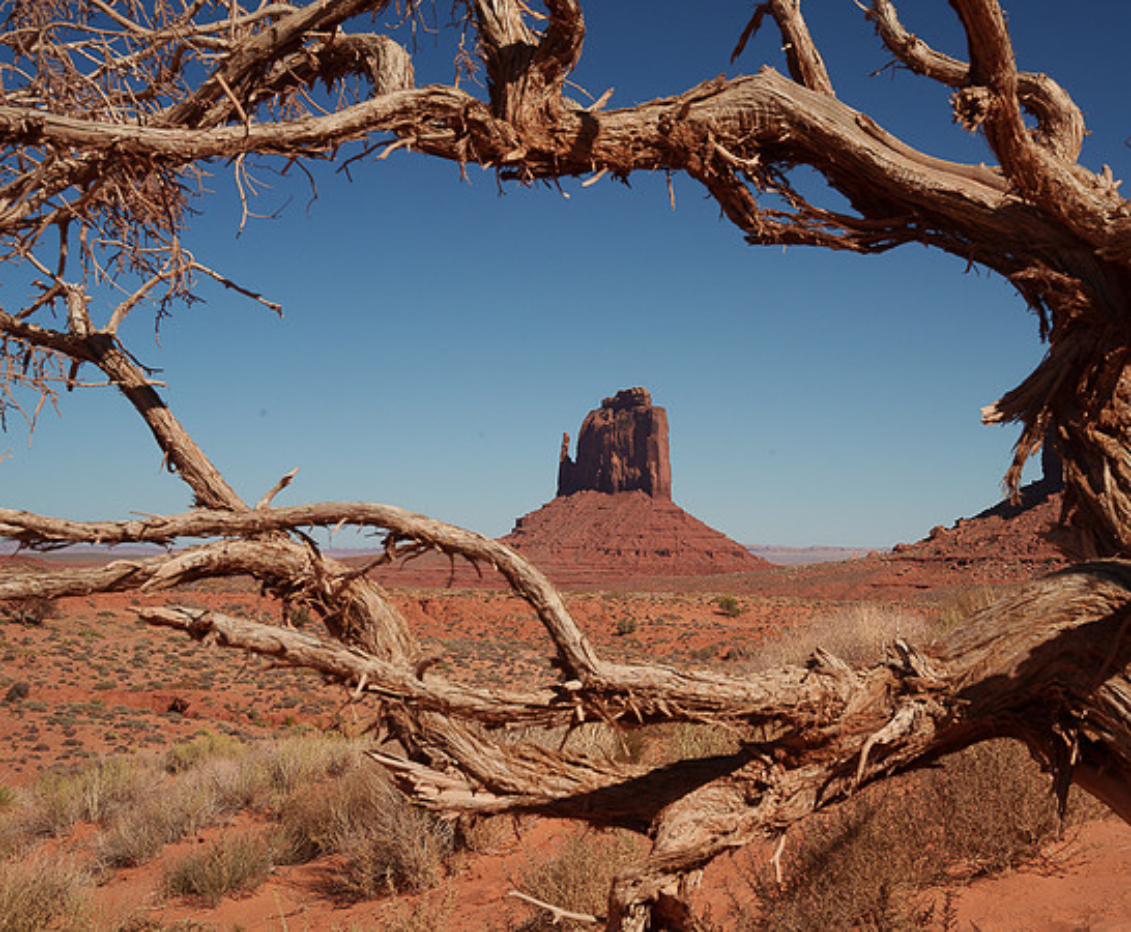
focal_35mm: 55
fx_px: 1864
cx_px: 699
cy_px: 466
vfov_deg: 28.1
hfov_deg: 33.6
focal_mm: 48
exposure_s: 1/160
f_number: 18
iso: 400
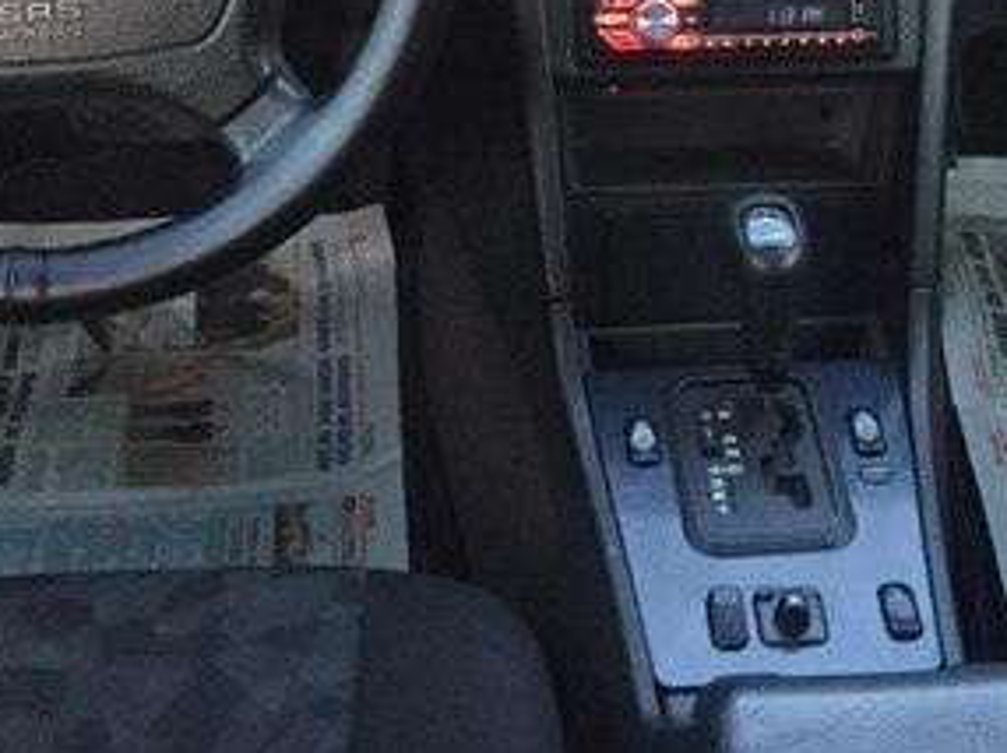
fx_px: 1947
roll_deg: -2.5
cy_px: -104
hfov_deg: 28.8
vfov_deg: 20.7
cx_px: 687
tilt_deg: -27.3
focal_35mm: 67
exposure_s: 1/33
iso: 250
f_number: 2.2
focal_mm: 4.15
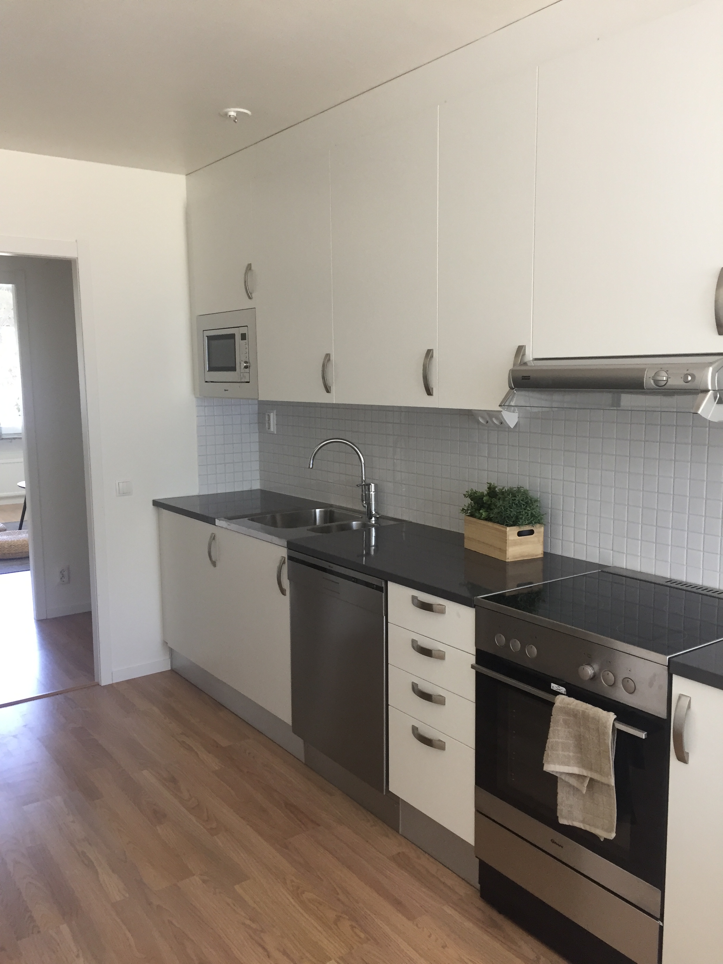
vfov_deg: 61.7
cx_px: 362
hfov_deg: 48.2
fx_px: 808
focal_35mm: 29
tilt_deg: -7.7
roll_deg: +0.5
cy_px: 482
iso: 125
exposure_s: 1/33
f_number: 2.2
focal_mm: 4.15
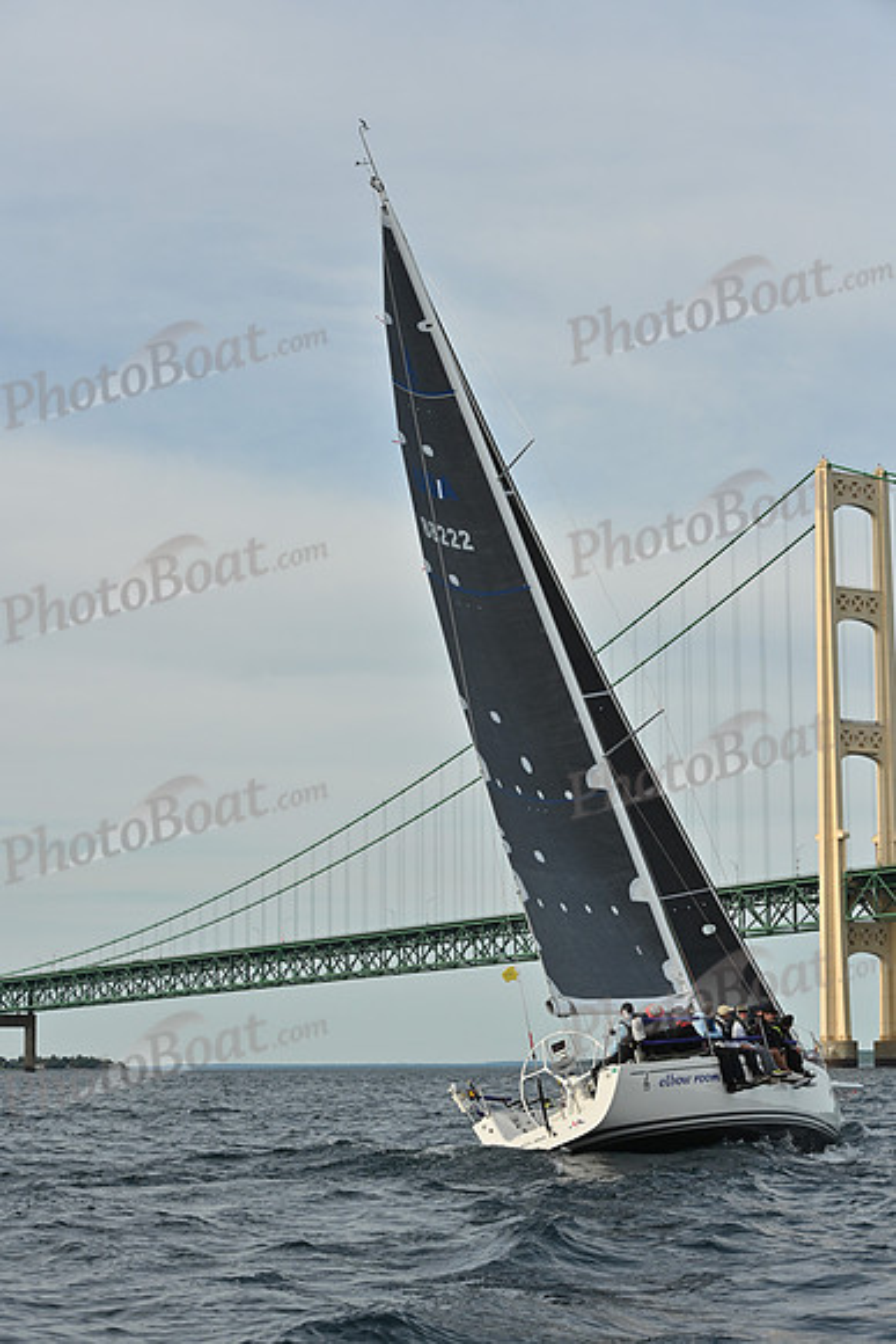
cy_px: 672
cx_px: 448
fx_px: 2798
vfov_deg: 27.0
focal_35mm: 75
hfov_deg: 18.2
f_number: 9
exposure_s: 1/1000
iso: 320
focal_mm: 75
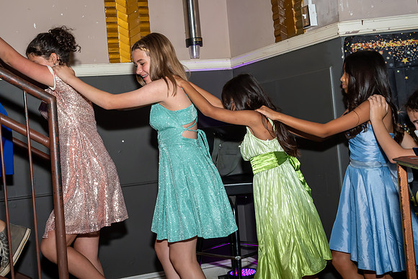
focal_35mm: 48
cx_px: 159
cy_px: 126
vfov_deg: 27.9
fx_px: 561
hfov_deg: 40.6
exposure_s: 1/250
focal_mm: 26
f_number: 6.3
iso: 400
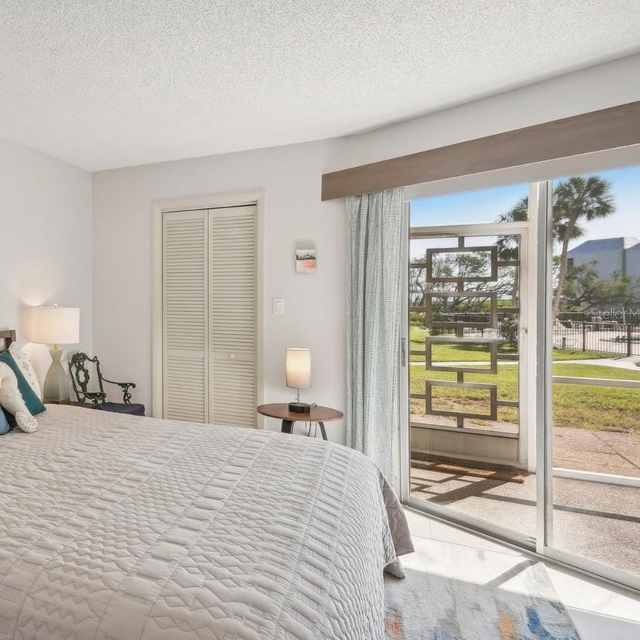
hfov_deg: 55.0
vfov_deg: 62.9
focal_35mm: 25
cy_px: 313
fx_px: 523
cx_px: 68
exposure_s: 1/45
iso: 400
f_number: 8
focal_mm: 16
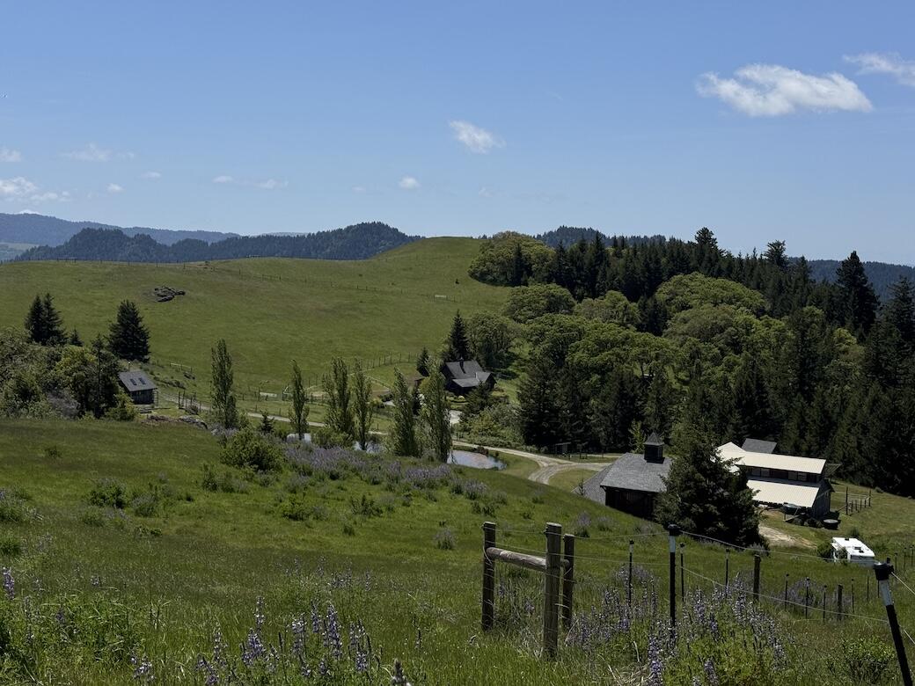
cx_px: 458
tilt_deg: -3.8
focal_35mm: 48
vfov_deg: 30.3
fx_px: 1269
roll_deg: -2.2
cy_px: 343
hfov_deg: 39.7
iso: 64
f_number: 1.78
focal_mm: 6.76
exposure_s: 1/9009
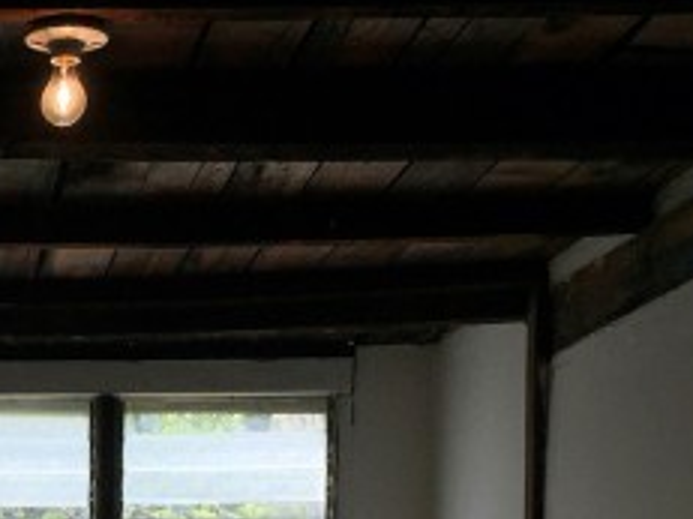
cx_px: -36
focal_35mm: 88
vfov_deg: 15.9
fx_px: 1761
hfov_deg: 21.3
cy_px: 688
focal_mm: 4.15
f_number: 2.2
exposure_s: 1/408
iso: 32
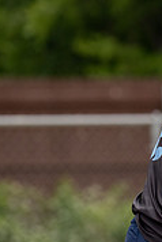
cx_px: 245
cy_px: 130
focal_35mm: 536
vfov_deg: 3.8
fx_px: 3611
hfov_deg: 2.6
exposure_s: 1/2500
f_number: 2.8
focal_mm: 135
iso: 250
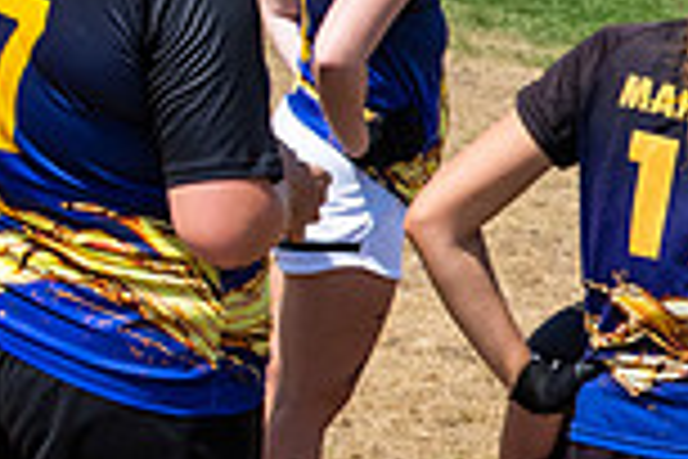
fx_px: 2828
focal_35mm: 148
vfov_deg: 9.3
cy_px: 344
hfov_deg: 12.9
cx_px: 1120
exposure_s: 1/640
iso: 400
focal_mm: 26
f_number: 11
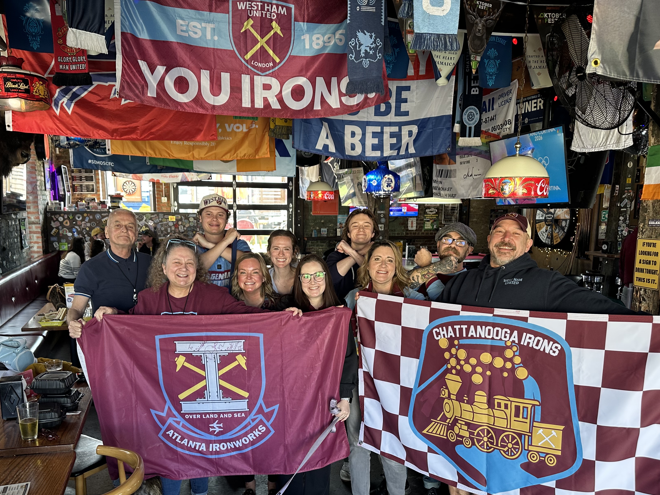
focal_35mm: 30
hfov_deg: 59.9
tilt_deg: -10.0
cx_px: 316
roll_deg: -0.6
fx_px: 572
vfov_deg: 46.5
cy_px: 303
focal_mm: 6.86
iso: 125
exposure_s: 1/60
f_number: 1.78
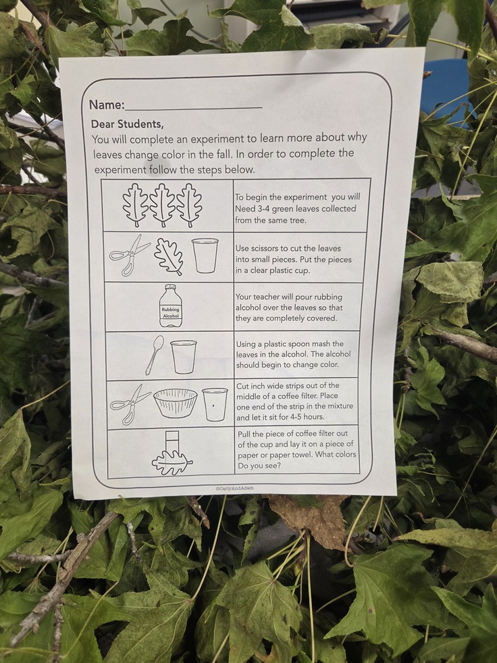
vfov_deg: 71.6
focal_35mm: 24
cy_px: 329
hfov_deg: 56.8
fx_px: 459
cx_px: 244
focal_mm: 5.4
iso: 125
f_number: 1.8
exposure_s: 1/120
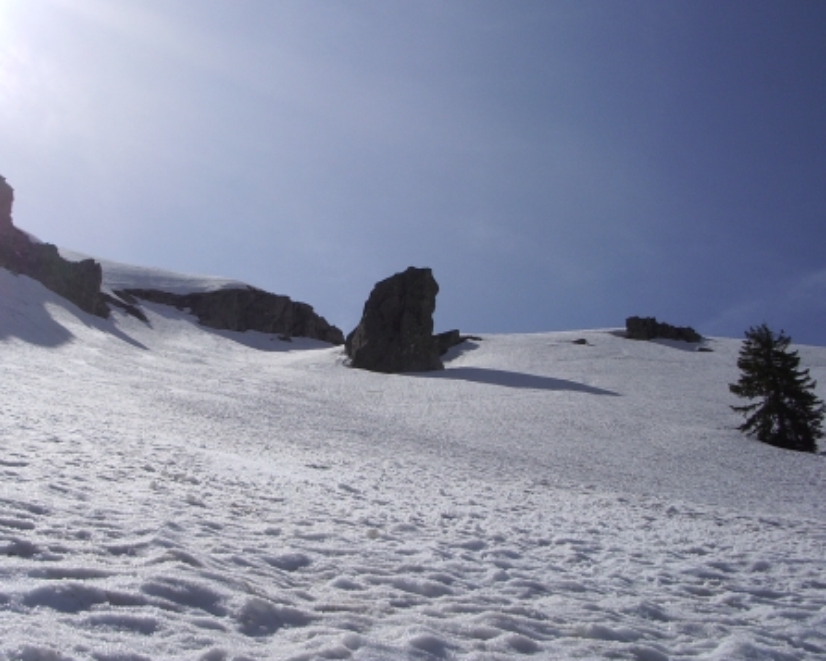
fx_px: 1149
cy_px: 285
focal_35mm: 47
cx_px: 276
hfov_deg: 39.1
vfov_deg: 32.1
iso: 50
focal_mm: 5.8
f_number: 4.3
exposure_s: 1/1500
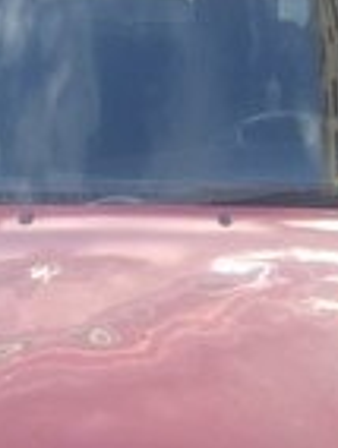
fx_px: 1311
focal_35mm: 101
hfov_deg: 14.7
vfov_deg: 18.0
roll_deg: -2.2
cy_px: 603
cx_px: 114
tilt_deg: -29.7
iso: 32
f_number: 2.2
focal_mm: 4.15
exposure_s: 1/147
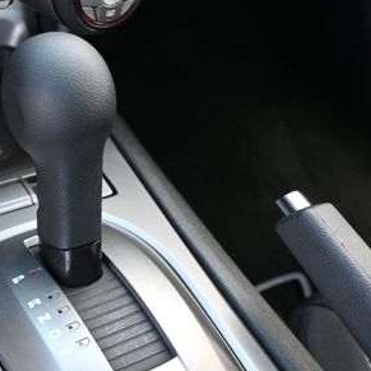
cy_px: 233
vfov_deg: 30.4
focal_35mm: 56
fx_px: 679
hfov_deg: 30.0
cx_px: 85
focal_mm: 20
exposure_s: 1/125
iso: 1250
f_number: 3.8
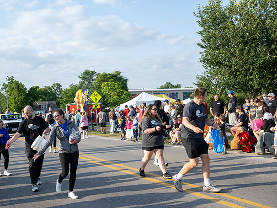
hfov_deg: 46.7
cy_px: 106
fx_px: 320
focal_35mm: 40
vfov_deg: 36.0
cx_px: 121
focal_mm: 36
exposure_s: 1/250
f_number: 6.3
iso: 250
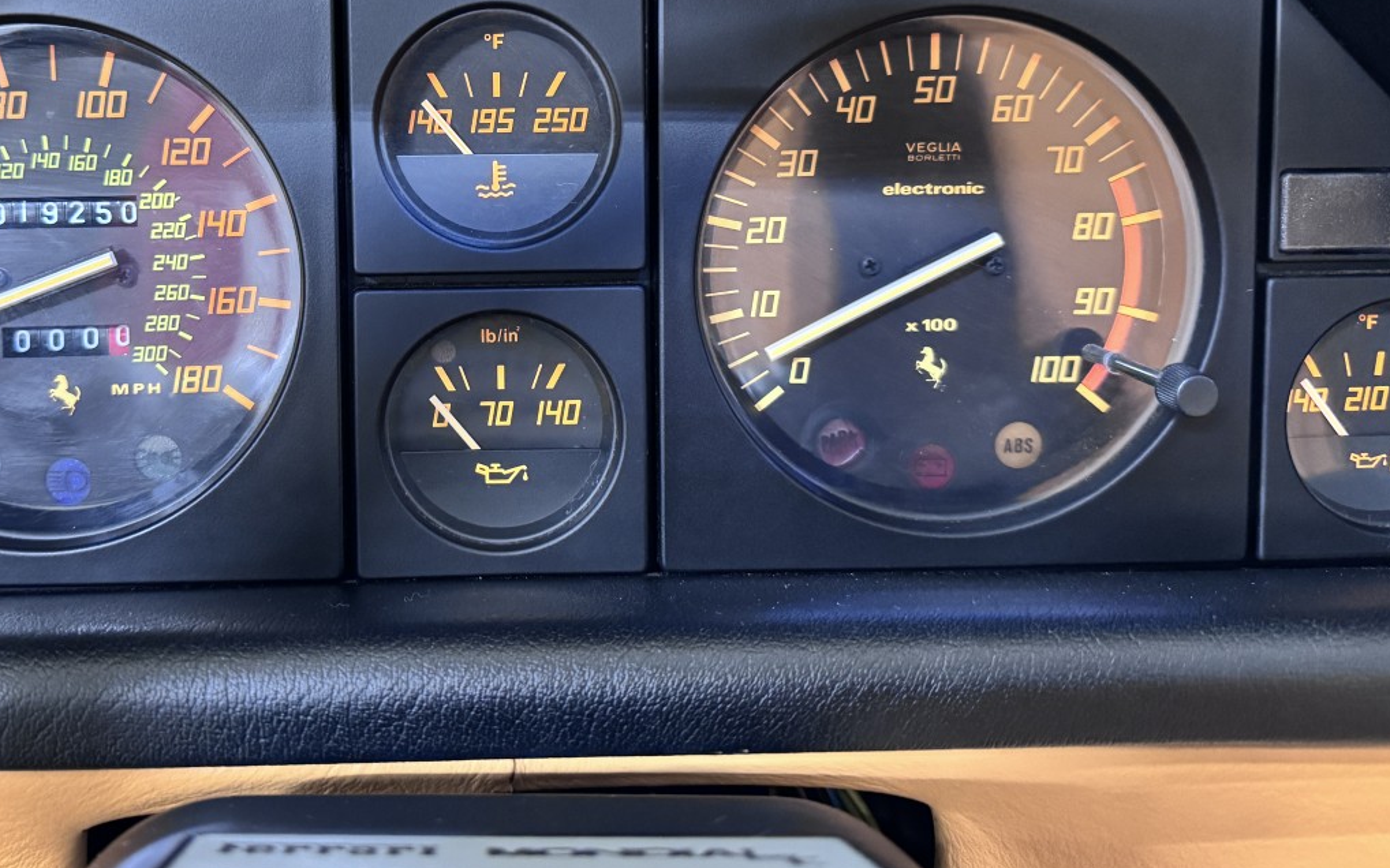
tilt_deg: -10.5
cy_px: 203
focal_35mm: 36
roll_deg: -0.6
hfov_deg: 53.3
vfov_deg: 34.5
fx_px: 1364
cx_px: 502
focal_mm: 6.76
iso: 1000
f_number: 1.78
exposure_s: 1/37
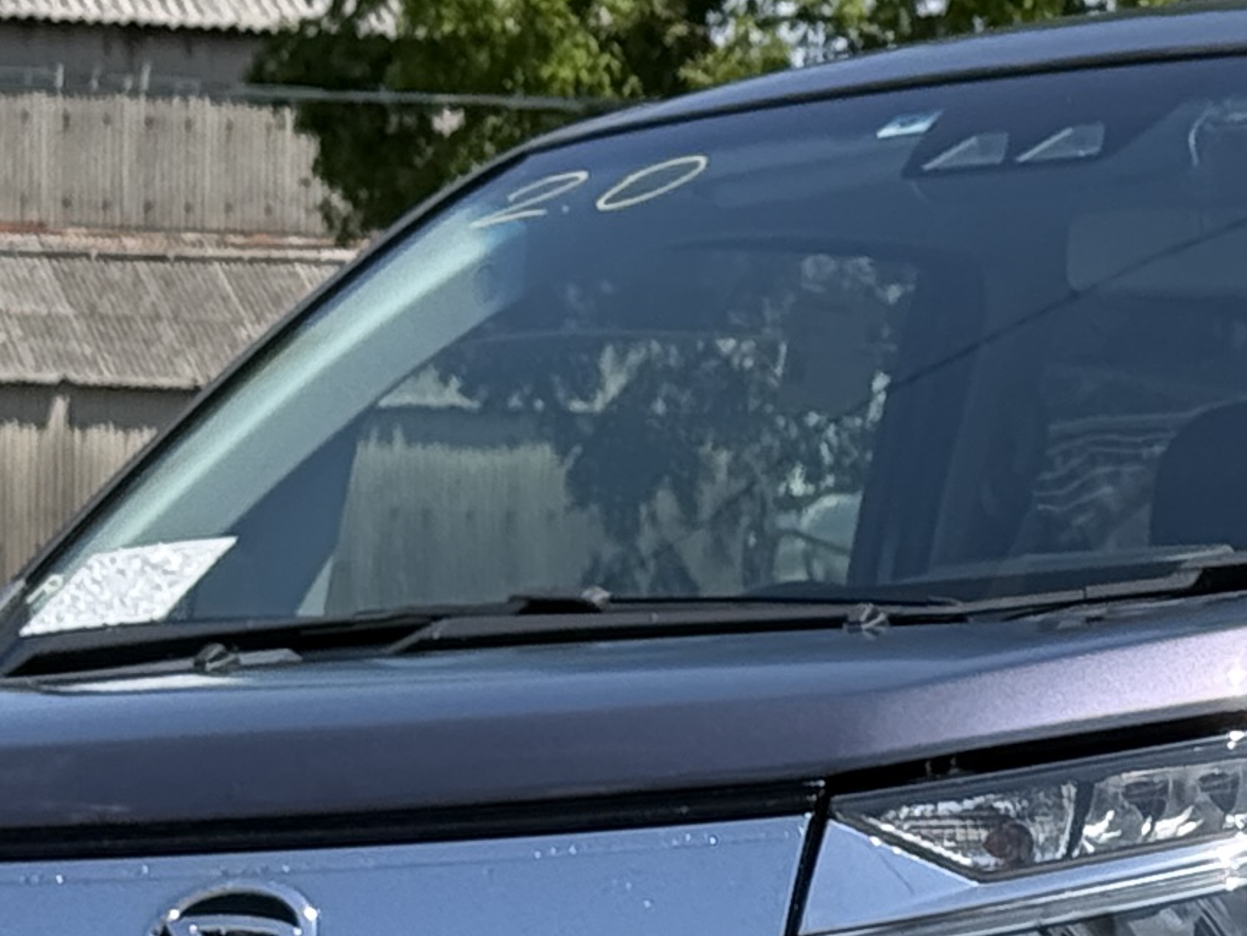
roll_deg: -0.2
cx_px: 1246
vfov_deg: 6.6
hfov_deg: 8.8
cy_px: 961
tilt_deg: +1.5
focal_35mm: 224
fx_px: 8069
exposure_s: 1/5587
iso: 100
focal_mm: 6.76
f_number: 1.78
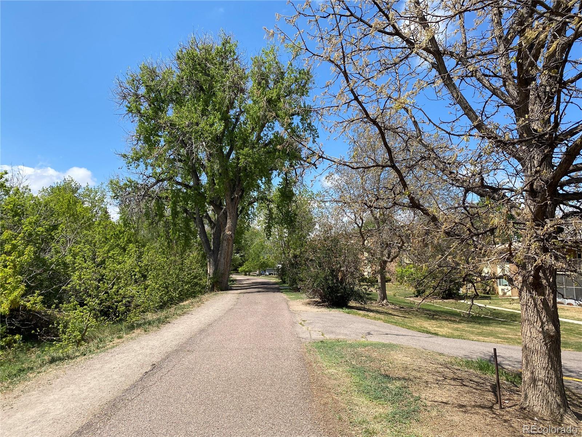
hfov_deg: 67.3
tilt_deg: +4.4
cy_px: 218
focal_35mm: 26
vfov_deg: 53.1
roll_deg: +0.0
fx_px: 437
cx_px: 291
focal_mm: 4.25
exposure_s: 1/2268
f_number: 1.8
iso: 32
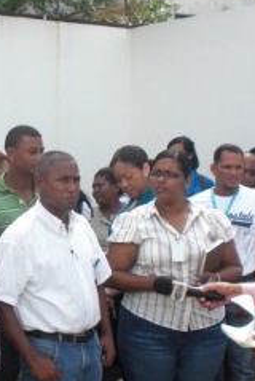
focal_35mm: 74
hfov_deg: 18.1
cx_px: 5
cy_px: 231
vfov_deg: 27.2
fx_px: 784
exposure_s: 1/400
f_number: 3.1
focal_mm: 6.3
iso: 64
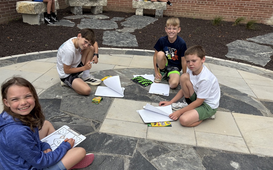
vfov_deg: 41.8
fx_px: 223
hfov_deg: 62.9
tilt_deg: -24.1
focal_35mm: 30
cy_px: 84
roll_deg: -2.5
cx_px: 130
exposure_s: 1/3448
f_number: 1.6
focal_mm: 5.96
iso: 50
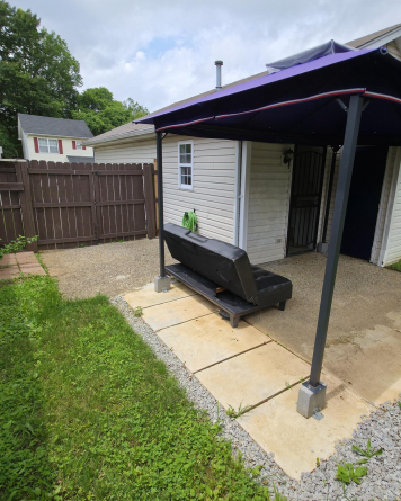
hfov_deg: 70.6
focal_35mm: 19
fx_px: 282
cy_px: 251
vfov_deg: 83.3
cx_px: 222
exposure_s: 1/3701
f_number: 1.9
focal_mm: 2.2
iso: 20
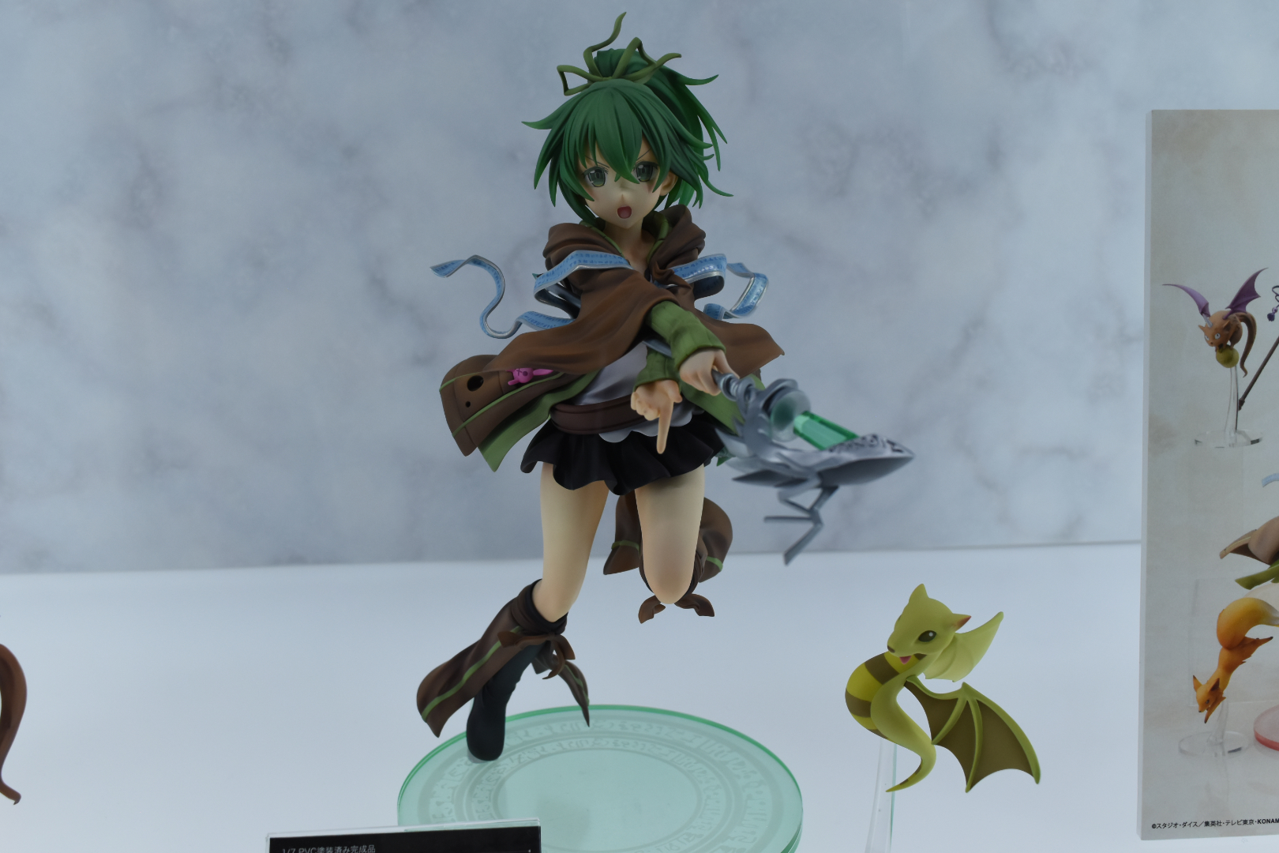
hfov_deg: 49.6
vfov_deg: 34.2
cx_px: 640
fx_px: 1385
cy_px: 426
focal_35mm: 39
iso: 640
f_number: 8
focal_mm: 26
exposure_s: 1/400
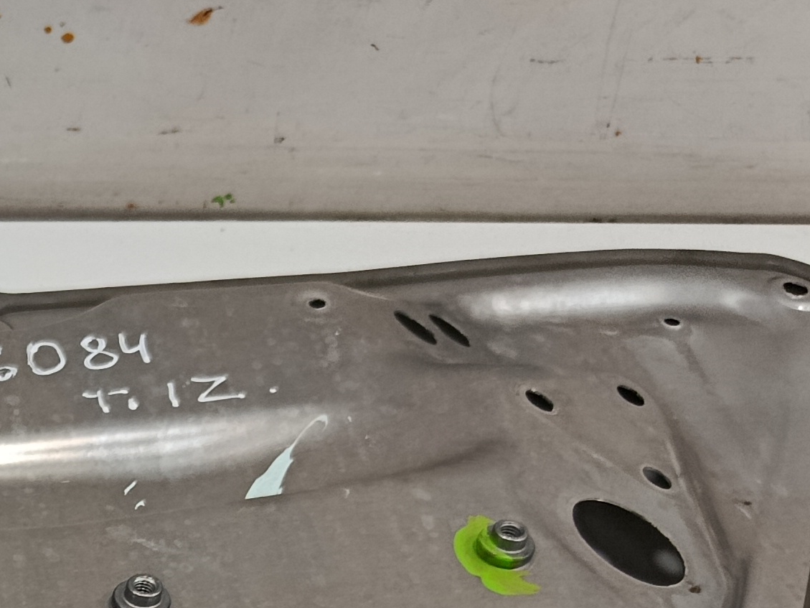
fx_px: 1989
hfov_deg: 20.4
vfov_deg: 15.6
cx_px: -322
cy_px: 993
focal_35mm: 85
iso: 1009
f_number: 1.7
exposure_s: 1/100
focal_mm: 5.24
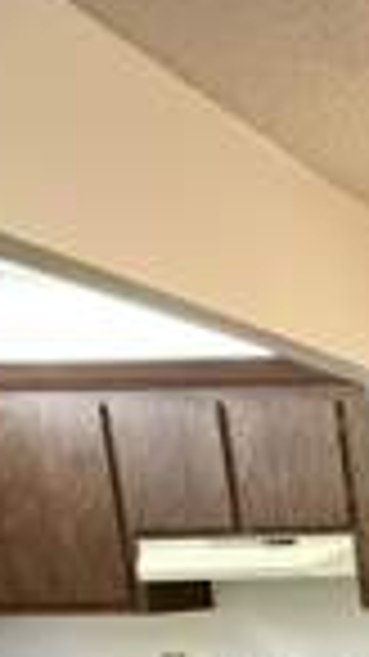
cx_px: 868
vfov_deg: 35.9
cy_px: 704
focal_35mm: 50
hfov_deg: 15.1
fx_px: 871
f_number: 2.2
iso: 800
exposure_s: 1/60
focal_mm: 2.22
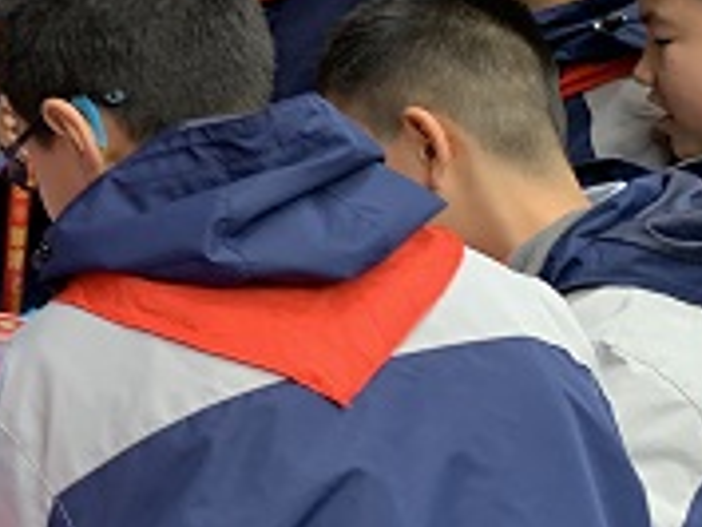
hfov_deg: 19.8
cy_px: 32
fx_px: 1786
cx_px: -290
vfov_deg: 16.5
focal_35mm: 88
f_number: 1.8
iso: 100
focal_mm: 4.25
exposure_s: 1/112
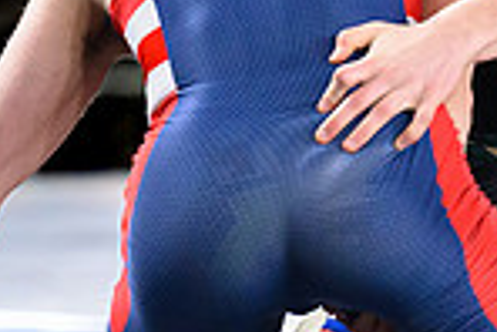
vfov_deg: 2.1
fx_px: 9190
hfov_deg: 3.1
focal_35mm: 665
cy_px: 108
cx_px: 389
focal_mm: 145
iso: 3200
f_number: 2.8
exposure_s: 1/800
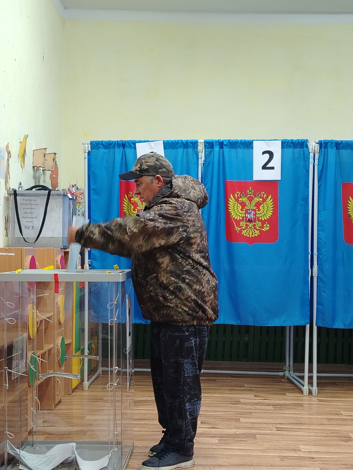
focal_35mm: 58
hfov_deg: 25.2
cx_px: 159
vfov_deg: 33.2
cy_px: 254
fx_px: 789
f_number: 1.75
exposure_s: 1/30
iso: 803
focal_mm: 5.25
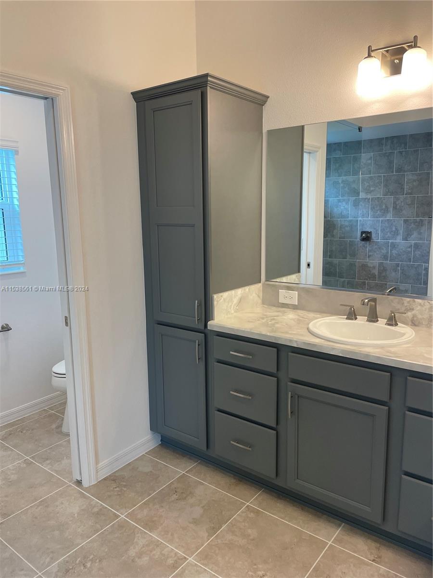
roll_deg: +1.6
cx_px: 216
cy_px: 289
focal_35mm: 26
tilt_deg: -9.7
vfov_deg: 67.3
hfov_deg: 53.1
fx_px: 434
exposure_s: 1/120
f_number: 1.6
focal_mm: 4.2
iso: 80
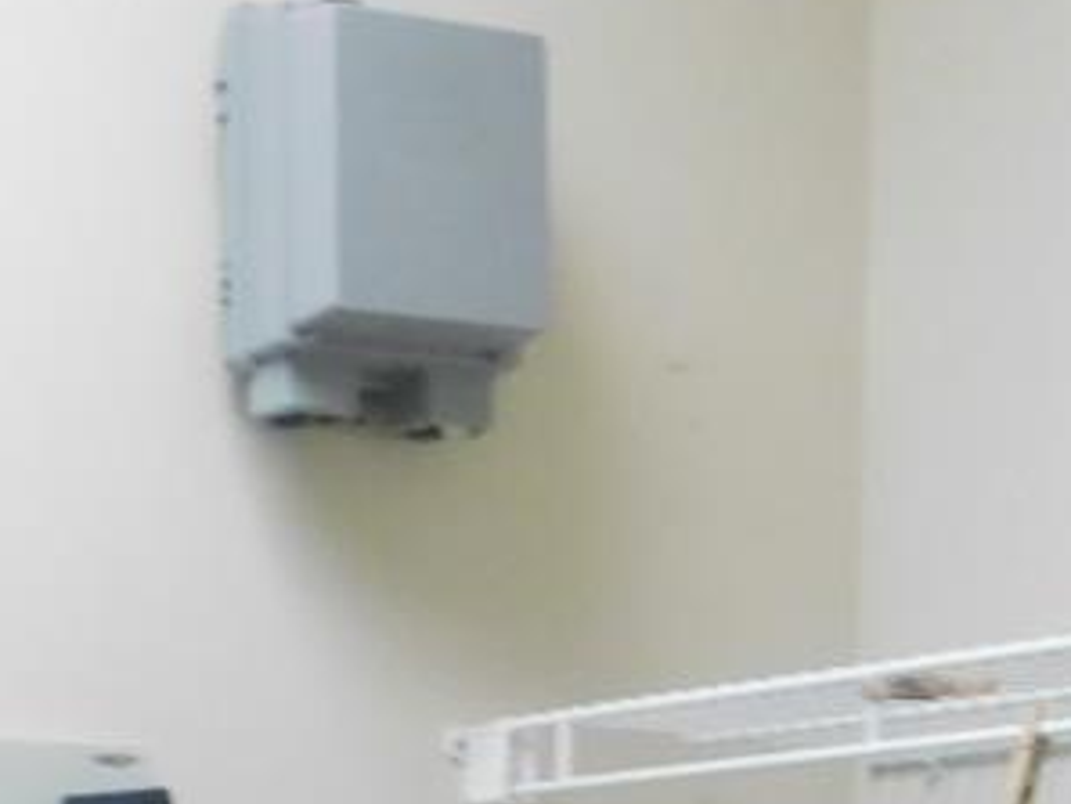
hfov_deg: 16.8
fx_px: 3590
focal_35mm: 116
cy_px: 1804
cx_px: 220
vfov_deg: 11.1
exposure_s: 1/30
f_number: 3
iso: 360
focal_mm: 4
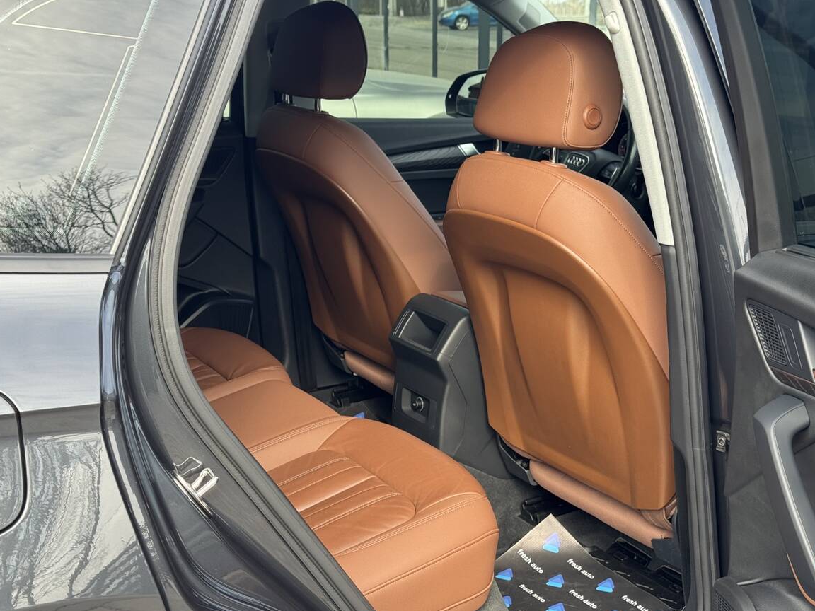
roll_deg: +0.0
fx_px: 1177
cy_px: 317
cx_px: 420
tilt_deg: -13.5
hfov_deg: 38.2
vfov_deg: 29.1
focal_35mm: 50
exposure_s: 1/385
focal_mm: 6.76
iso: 64
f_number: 1.78
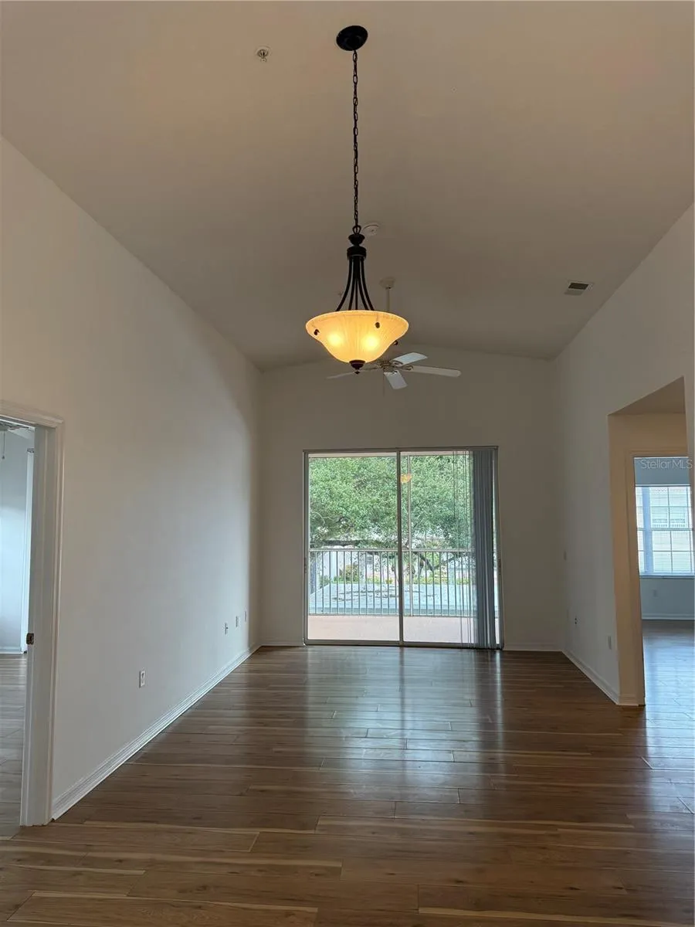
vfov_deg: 71.6
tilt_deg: +6.5
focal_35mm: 24
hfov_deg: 56.8
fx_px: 642
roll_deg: -1.0
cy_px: 464
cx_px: 348
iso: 200
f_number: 1.78
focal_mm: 6.76
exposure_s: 1/189
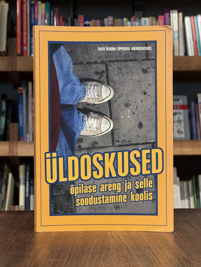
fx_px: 596
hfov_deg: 19.1
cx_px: 100
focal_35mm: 77
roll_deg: -0.3
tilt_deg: -1.8
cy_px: 134
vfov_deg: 25.3
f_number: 2.8
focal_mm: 9
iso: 250
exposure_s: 1/82
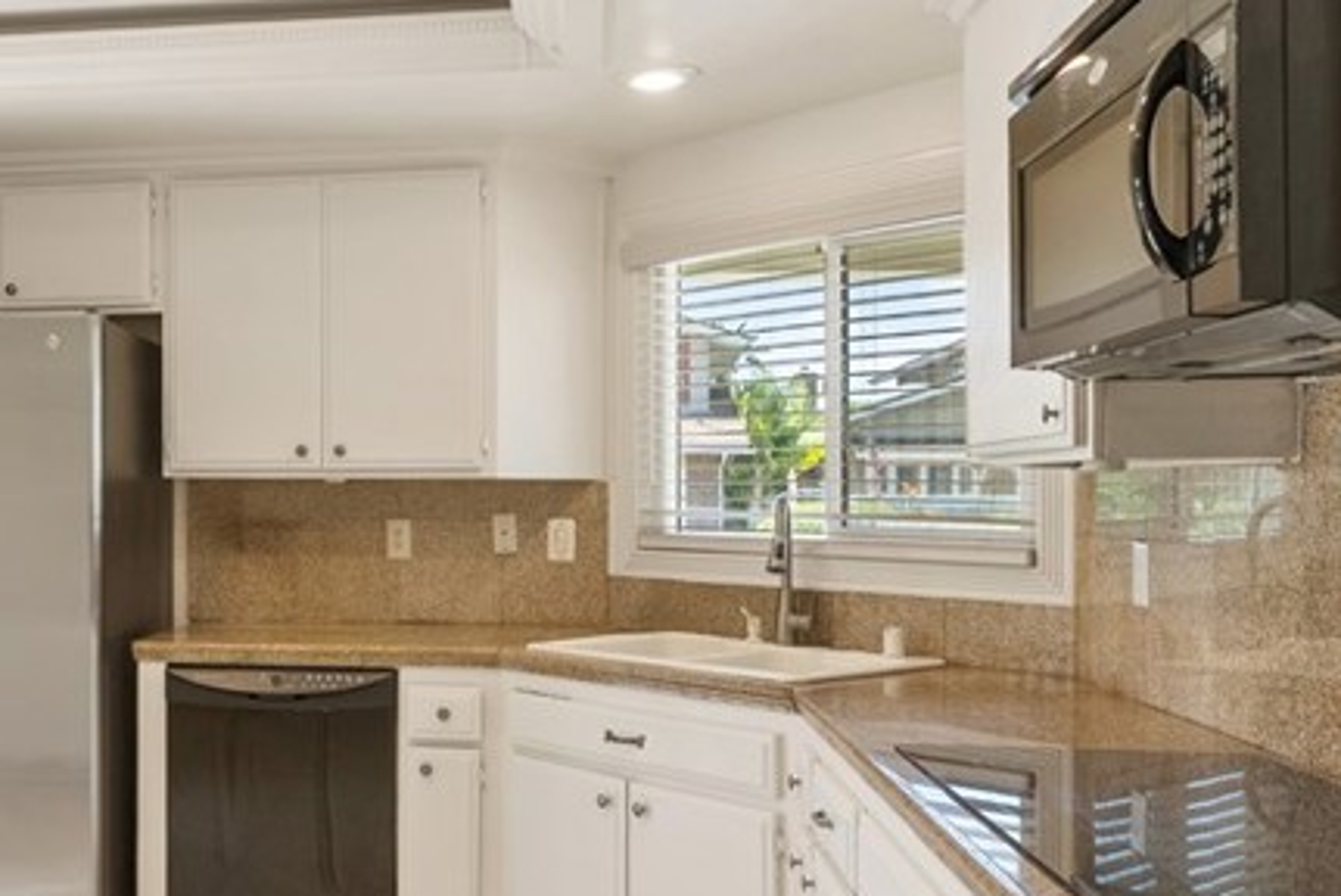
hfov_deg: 48.8
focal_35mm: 38
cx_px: 348
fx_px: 1416
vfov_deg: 35.0
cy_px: 512
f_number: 9
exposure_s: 1/25
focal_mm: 16
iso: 320
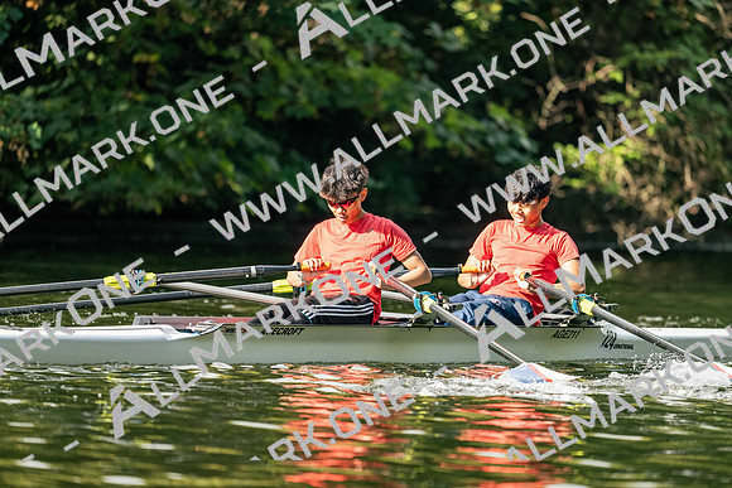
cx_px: 366
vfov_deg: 3.4
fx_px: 8139
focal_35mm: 400
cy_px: 244
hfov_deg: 5.1
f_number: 4.5
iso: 1250
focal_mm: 400
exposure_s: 1/2500
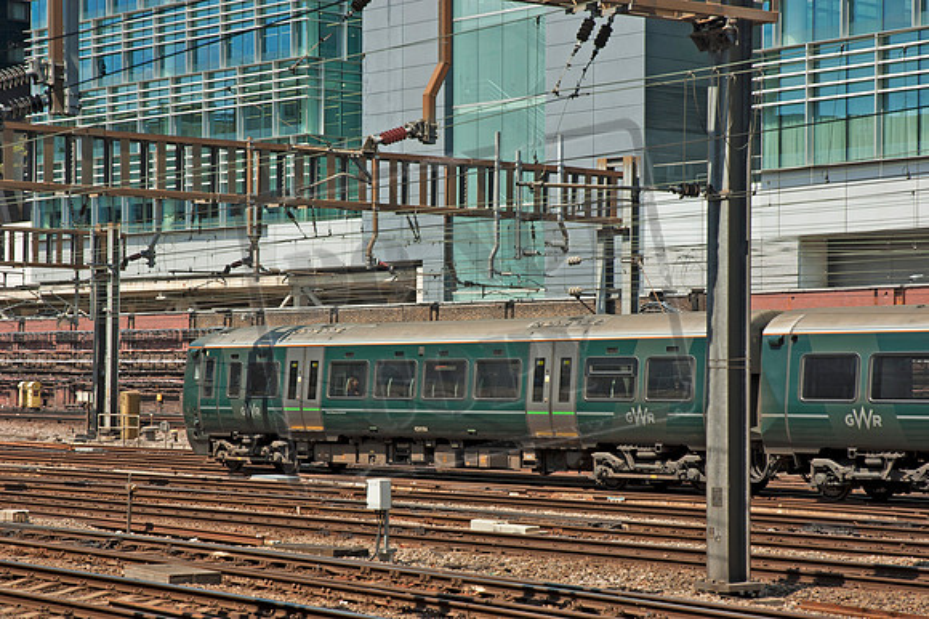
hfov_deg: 24.6
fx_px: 2128
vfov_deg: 16.5
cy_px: 310
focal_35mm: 82
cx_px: 464
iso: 200
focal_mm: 55
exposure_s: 1/200
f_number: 7.1
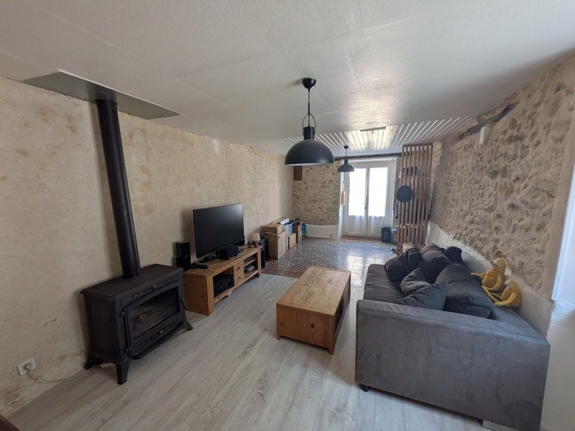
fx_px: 233
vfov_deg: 85.7
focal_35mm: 14
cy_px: 216
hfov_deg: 102.1
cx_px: 288
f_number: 2.2
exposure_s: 1/50
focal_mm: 1.85
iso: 81
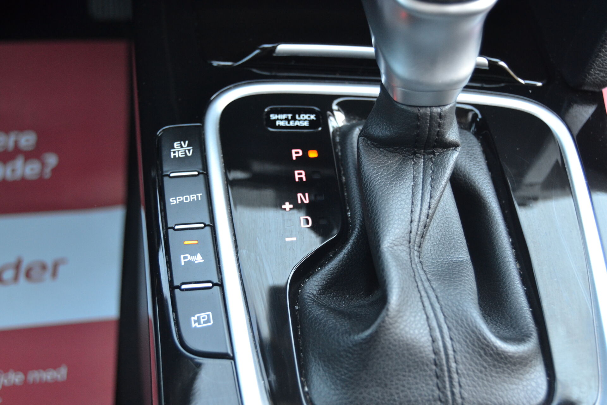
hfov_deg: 43.6
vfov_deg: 29.9
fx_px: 759
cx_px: 304
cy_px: 202
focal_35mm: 45
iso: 1000
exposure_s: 1/60
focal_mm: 30
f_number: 4.2
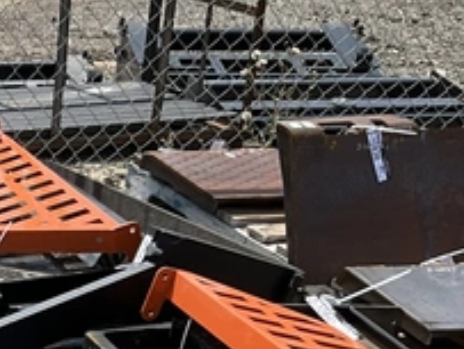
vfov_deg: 13.2
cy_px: 496
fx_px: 1437
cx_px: -352
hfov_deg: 15.8
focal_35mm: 107
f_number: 1.8
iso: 25
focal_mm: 3
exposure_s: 1/1412
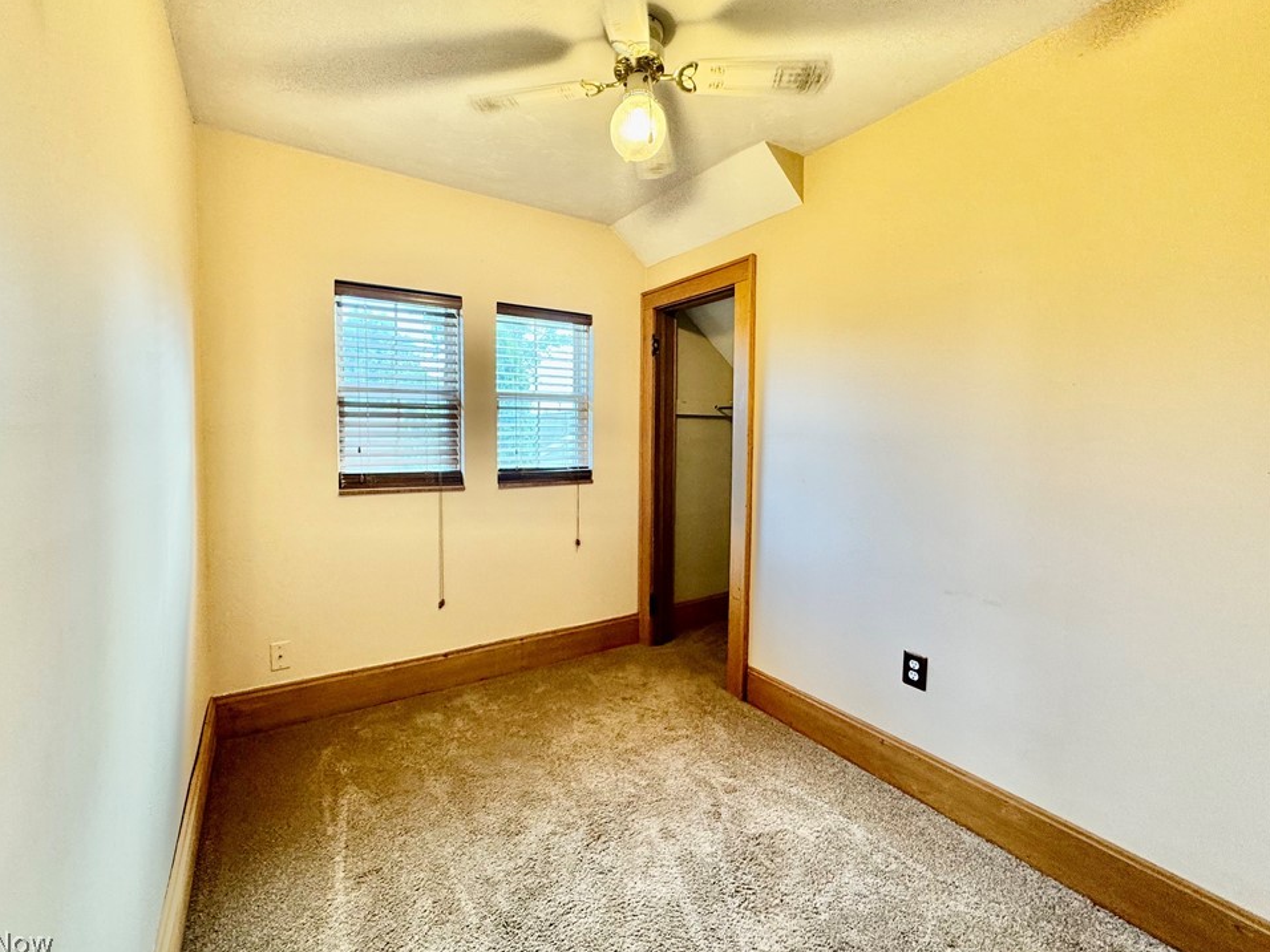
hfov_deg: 98.0
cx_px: 594
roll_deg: -0.5
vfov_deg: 81.7
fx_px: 550
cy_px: 454
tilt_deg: -2.9
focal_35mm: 15
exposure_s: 1/60
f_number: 2.2
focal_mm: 2.22
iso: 200
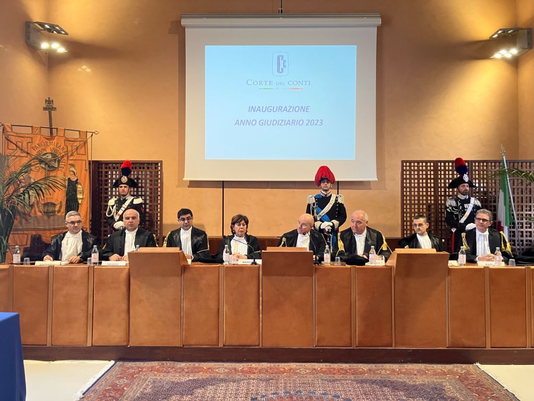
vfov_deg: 49.7
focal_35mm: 28
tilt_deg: +0.9
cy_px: 200
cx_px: 267
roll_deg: +0.0
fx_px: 432
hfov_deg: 63.4
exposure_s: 1/59
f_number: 1.8
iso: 160
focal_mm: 3.99
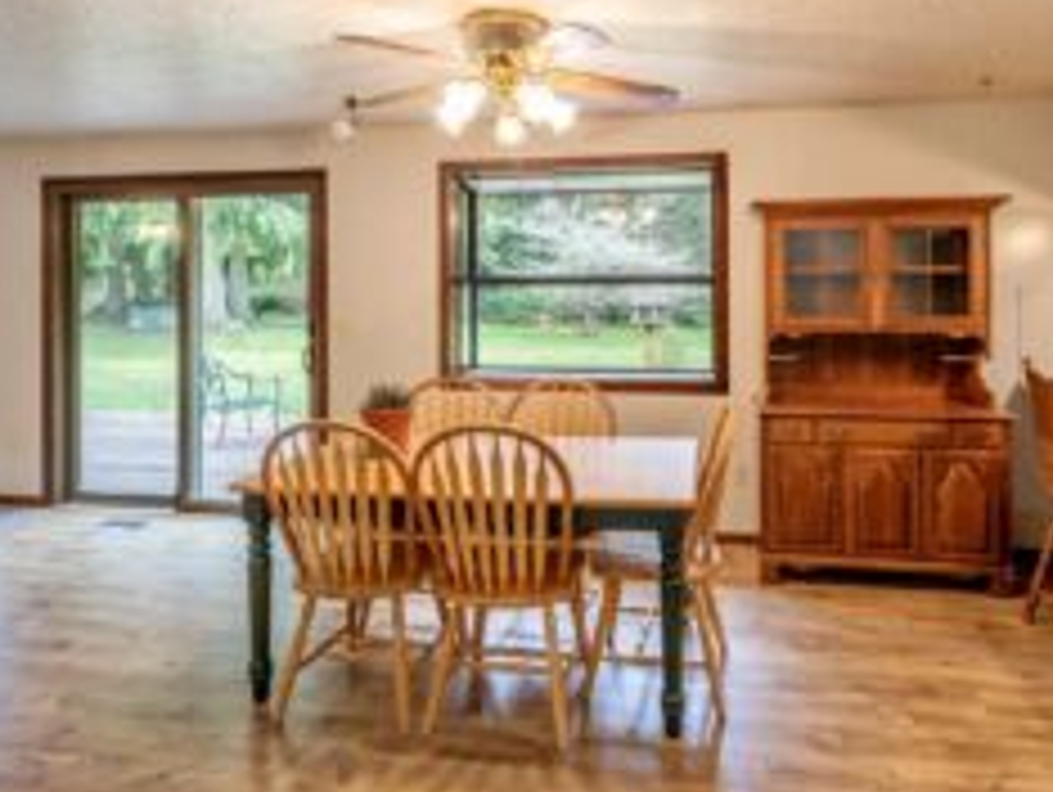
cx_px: 590
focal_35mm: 23
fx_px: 700
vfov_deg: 58.1
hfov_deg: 73.6
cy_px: 290
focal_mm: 14
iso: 320
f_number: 8
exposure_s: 1/60
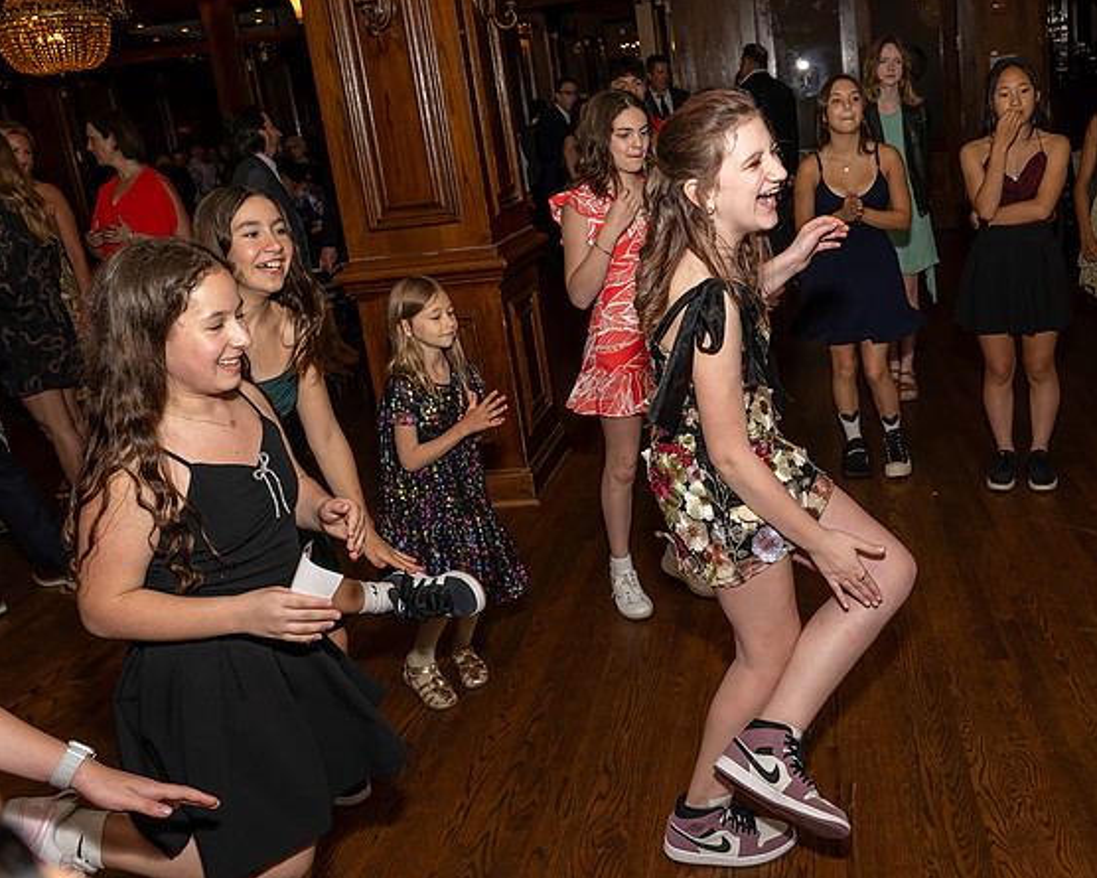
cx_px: 653
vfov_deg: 44.4
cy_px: 378
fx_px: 1072
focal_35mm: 33
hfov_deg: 53.9
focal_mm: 25.5
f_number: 8
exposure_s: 1/250
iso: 500
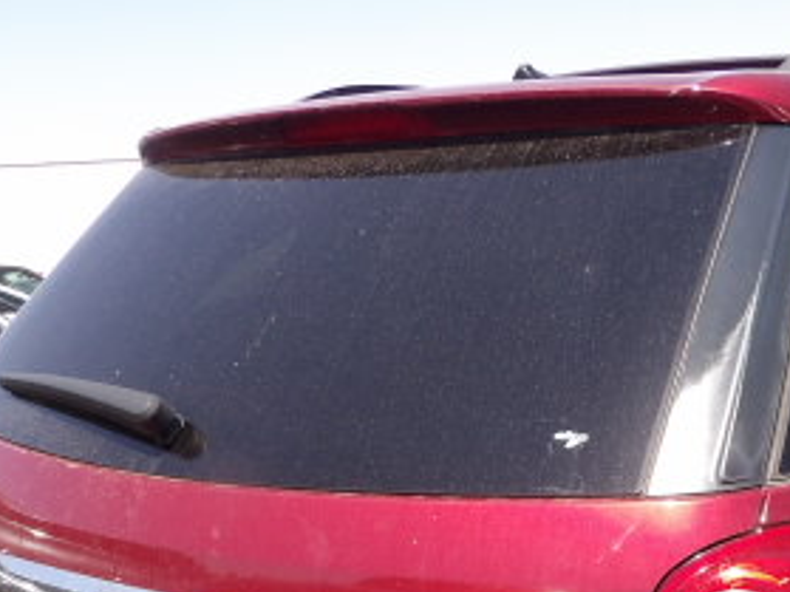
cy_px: 634
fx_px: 1255
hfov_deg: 34.5
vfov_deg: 24.9
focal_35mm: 55
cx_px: 555
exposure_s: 1/695
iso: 100
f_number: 3.2
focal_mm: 4.3
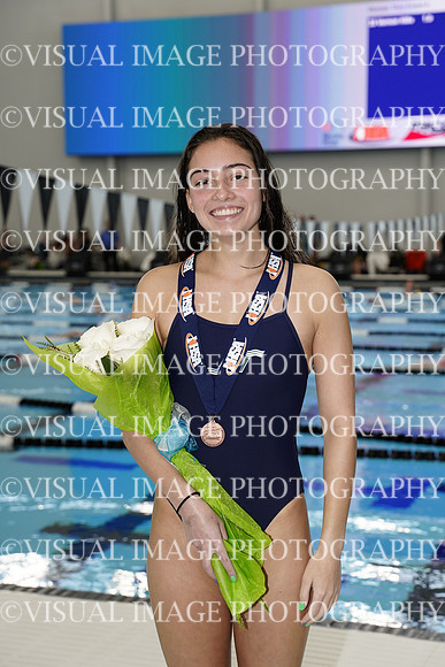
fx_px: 1279
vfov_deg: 29.2
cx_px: 222
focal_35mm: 69
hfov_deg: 19.7
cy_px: 334
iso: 1250
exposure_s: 1/200
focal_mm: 69
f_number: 5.6
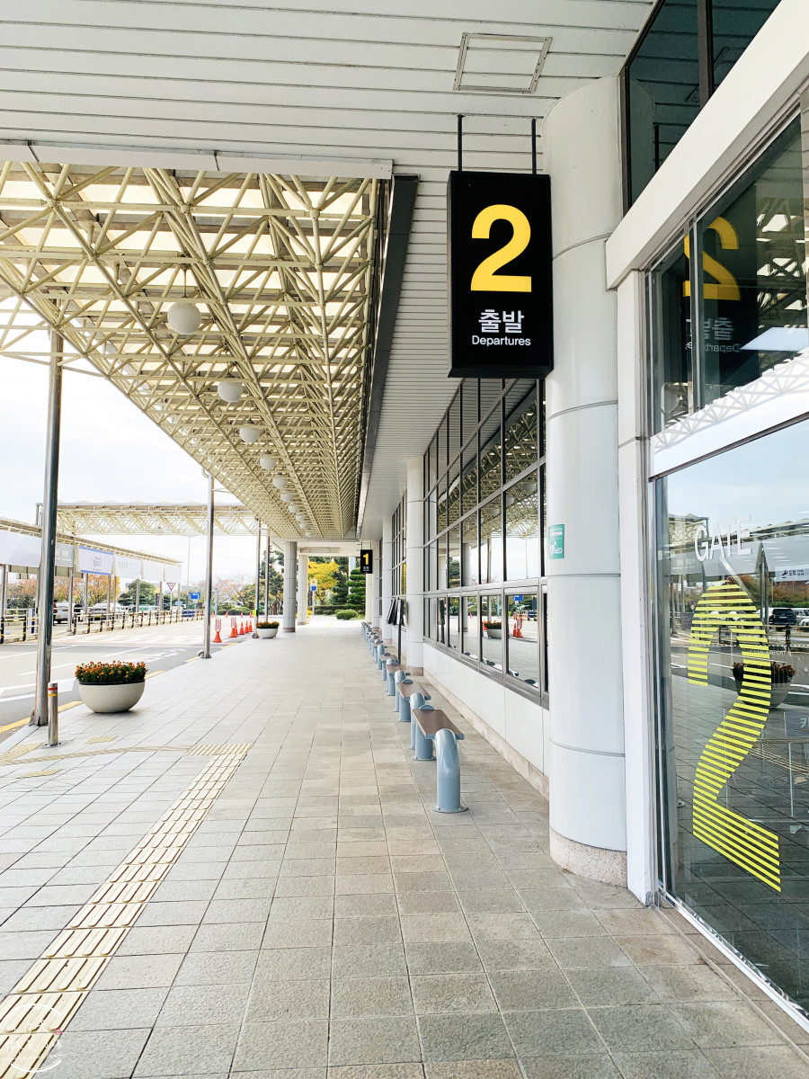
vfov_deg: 67.3
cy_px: 540
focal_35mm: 26
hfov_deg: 53.1
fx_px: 810
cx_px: 404
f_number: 1.8
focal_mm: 4.25
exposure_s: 1/497
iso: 25
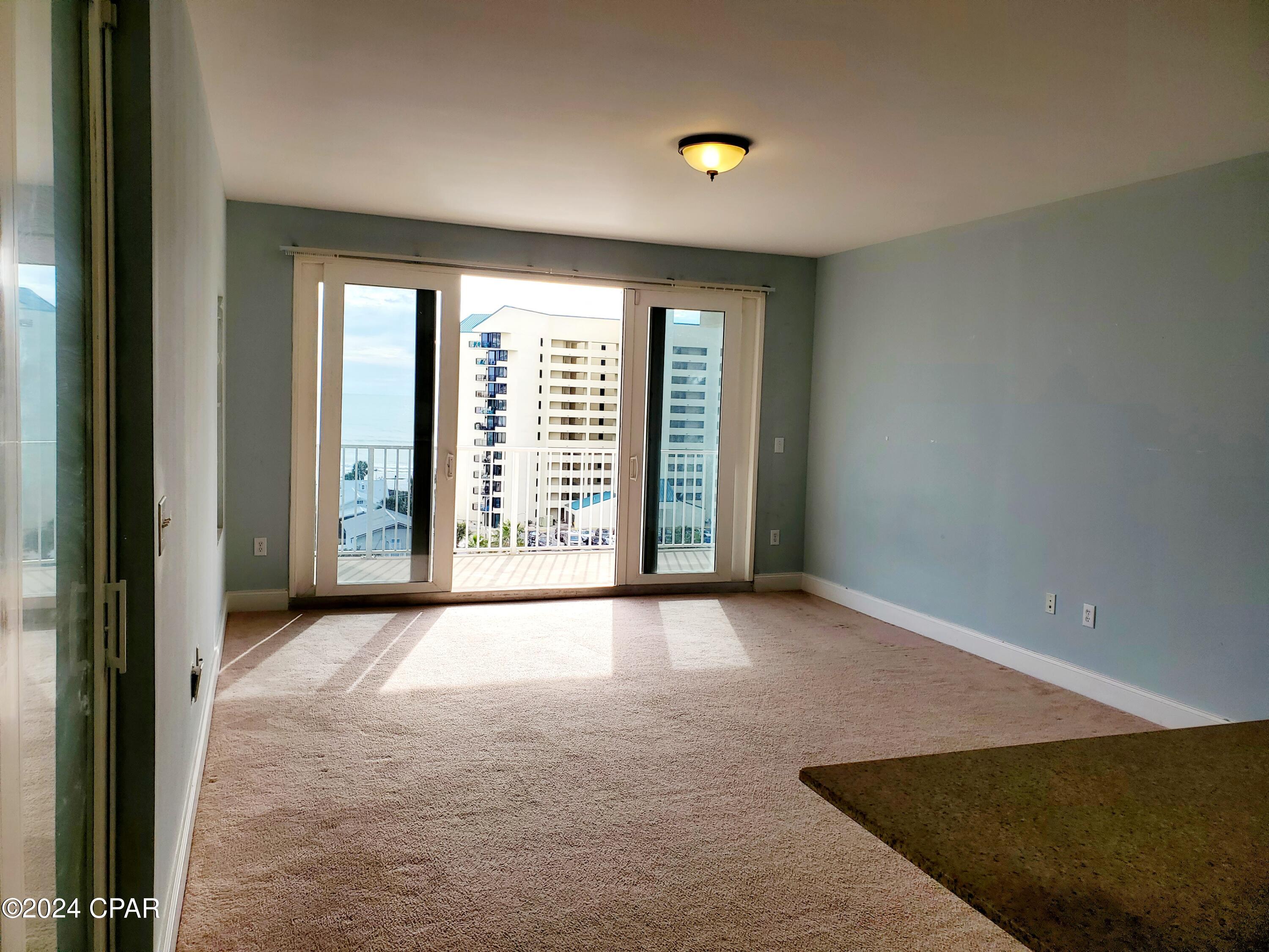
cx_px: 634
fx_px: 953
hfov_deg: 67.3
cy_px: 476
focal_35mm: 26
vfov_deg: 53.1
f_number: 2.4
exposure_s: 1/400
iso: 50
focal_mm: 4.3
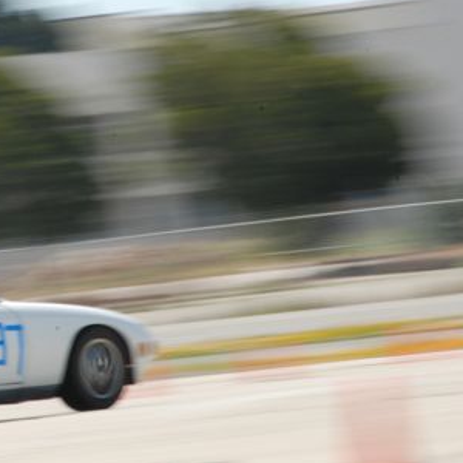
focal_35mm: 544
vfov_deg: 3.2
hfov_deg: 3.2
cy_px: 247
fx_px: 8232
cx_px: -19
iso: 200
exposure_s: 1/20
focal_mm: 200
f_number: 29
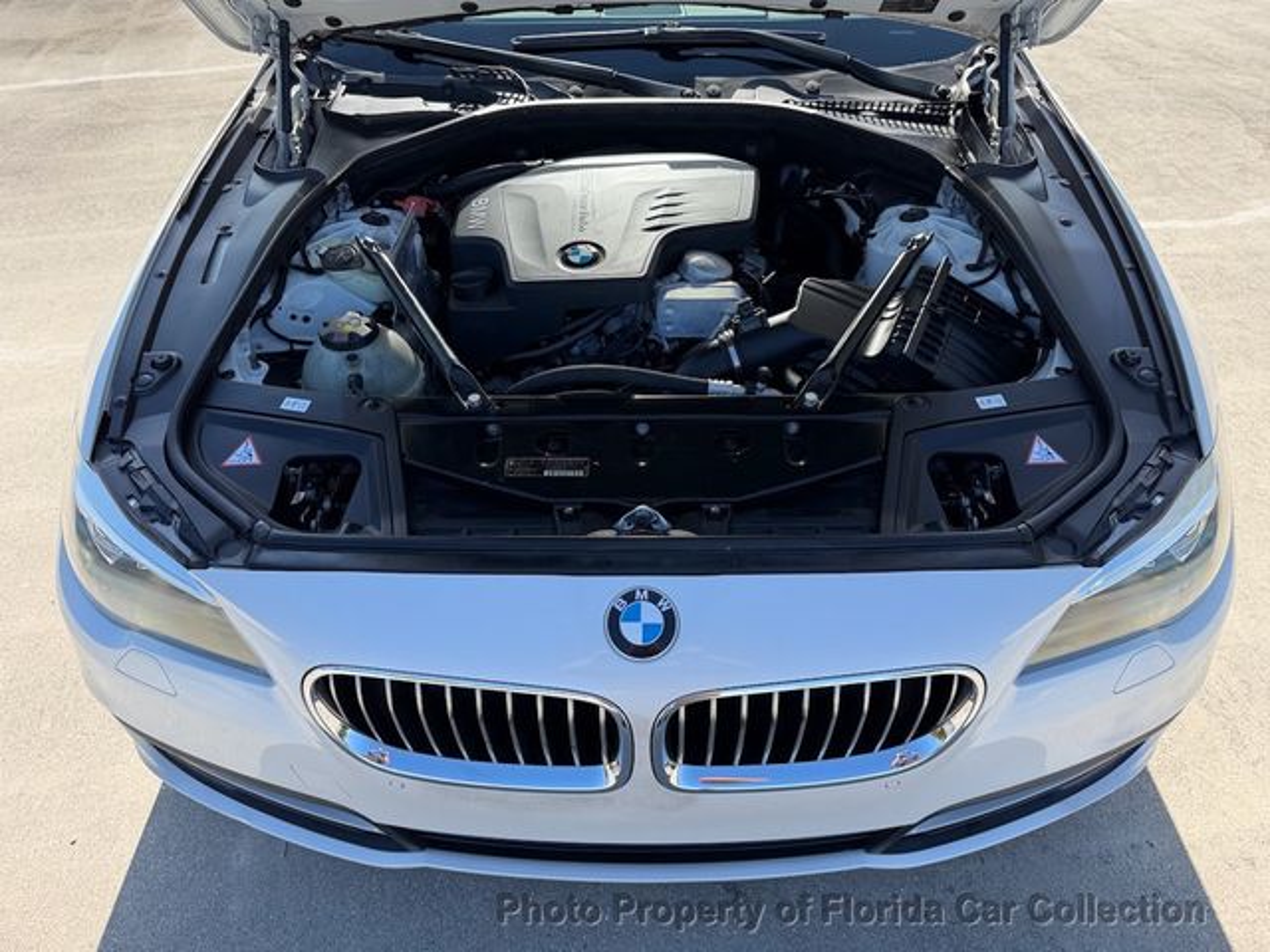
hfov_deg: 71.6
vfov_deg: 56.8
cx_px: 635
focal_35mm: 24
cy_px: 476
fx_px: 881
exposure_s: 1/1271
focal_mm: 6.76
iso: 80
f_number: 1.78
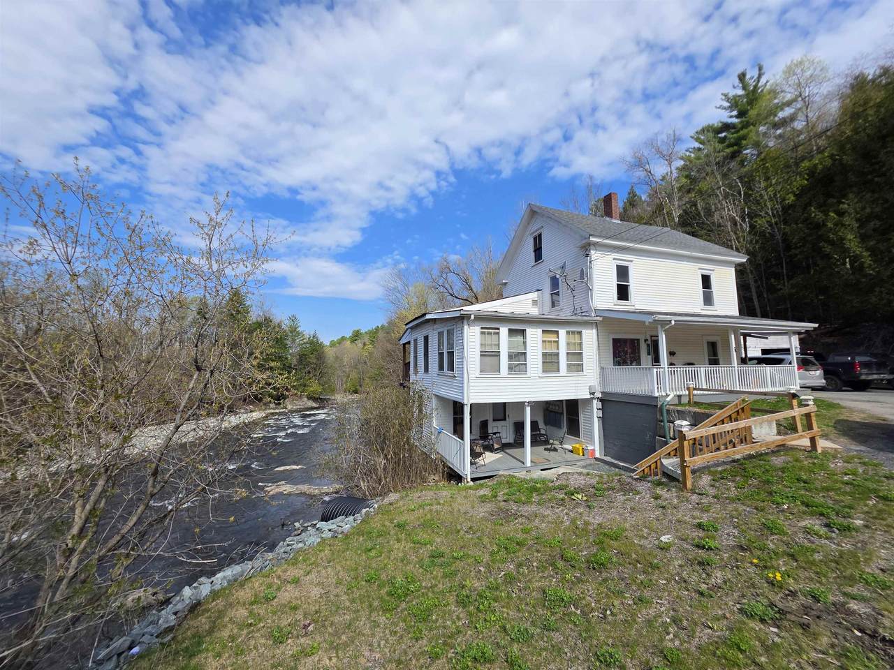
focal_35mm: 13
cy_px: 335
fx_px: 336
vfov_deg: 89.9
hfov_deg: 106.2
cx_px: 447
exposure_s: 1/2000
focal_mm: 2.2
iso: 40
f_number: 1.9
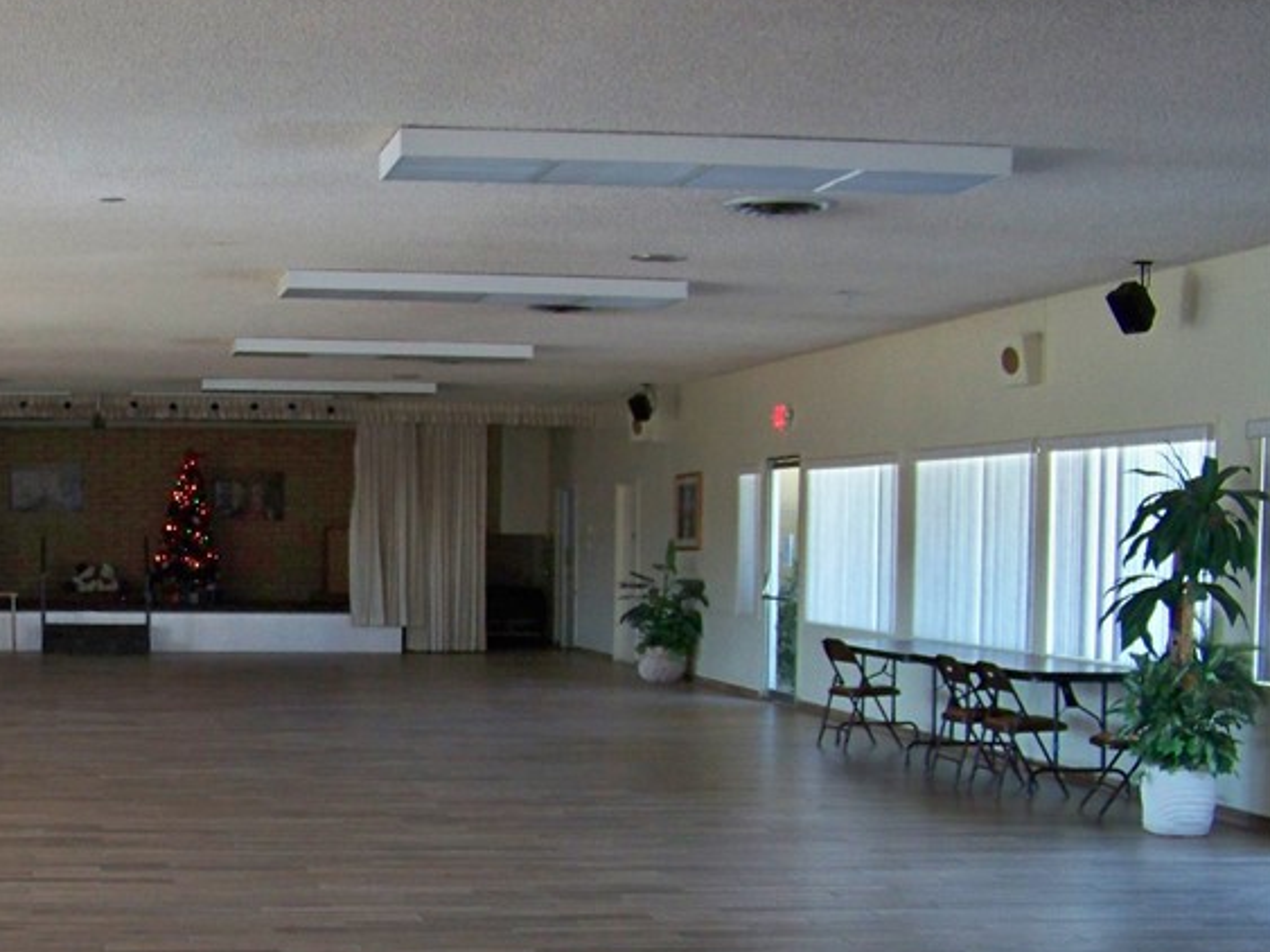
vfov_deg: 24.2
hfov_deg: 30.7
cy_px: 690
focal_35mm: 60
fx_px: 2201
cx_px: 126
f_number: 2.8
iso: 200
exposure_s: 1/30
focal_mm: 5.85
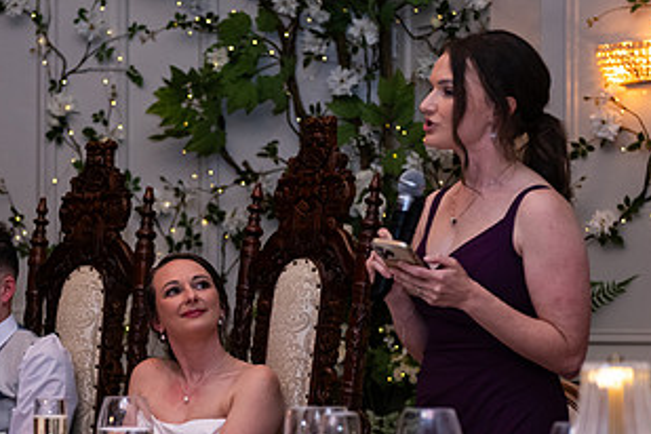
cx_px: 265
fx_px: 2242
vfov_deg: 11.0
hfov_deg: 16.5
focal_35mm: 124
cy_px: 304
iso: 1000
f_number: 3.5
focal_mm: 66
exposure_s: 1/160
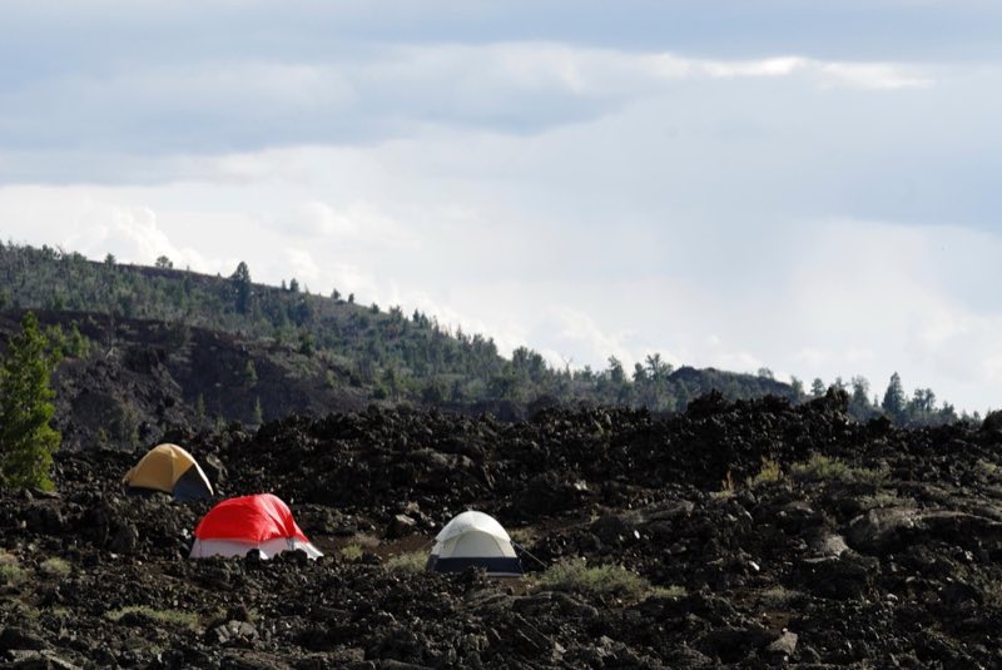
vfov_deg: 7.6
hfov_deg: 11.4
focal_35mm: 180
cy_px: 335
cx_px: 501
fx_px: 5014
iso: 200
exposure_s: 1/320
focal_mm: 120
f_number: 9
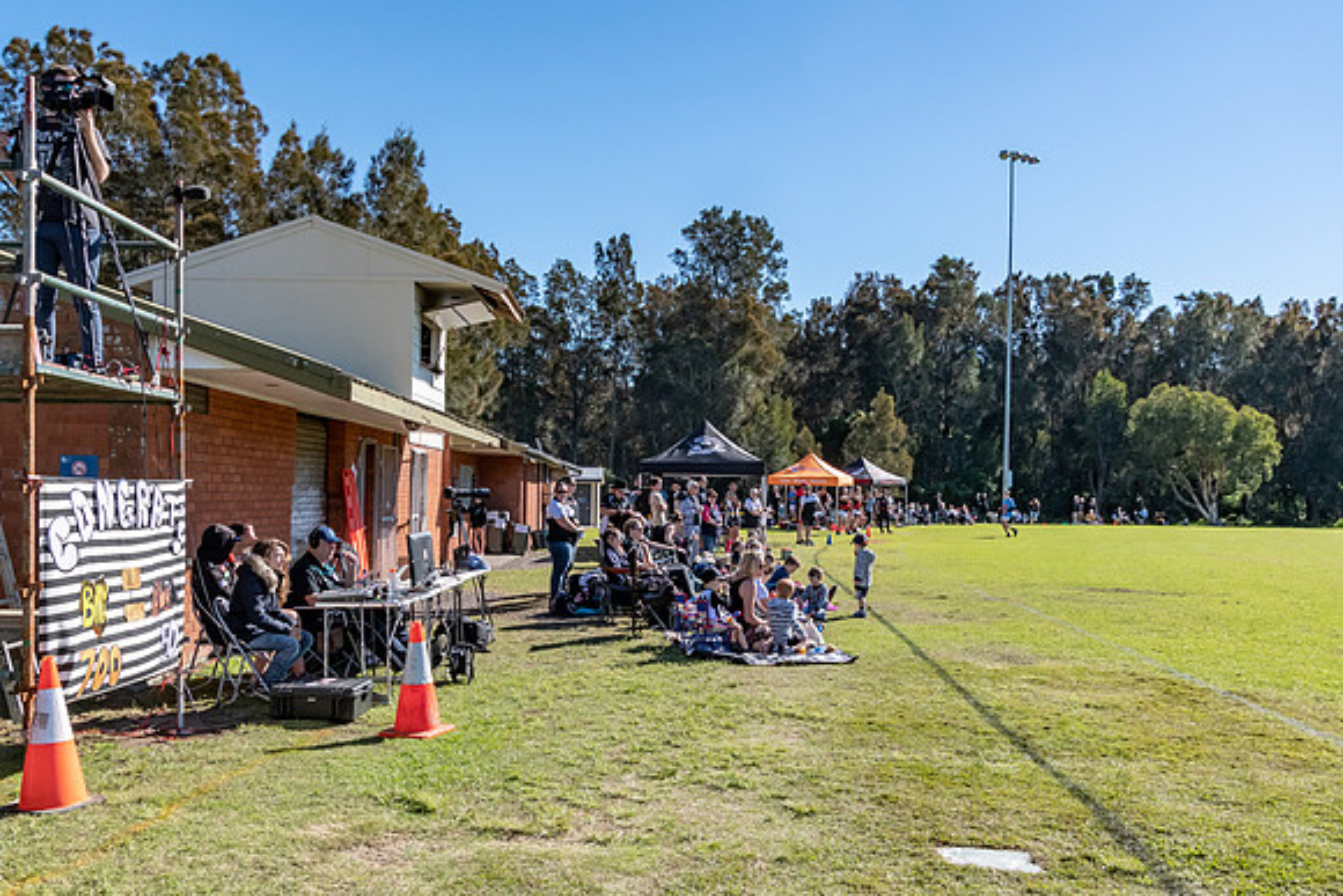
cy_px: 480
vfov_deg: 44.6
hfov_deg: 63.1
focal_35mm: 29
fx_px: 1093
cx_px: 623
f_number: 6.3
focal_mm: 18
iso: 800
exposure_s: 1/4000
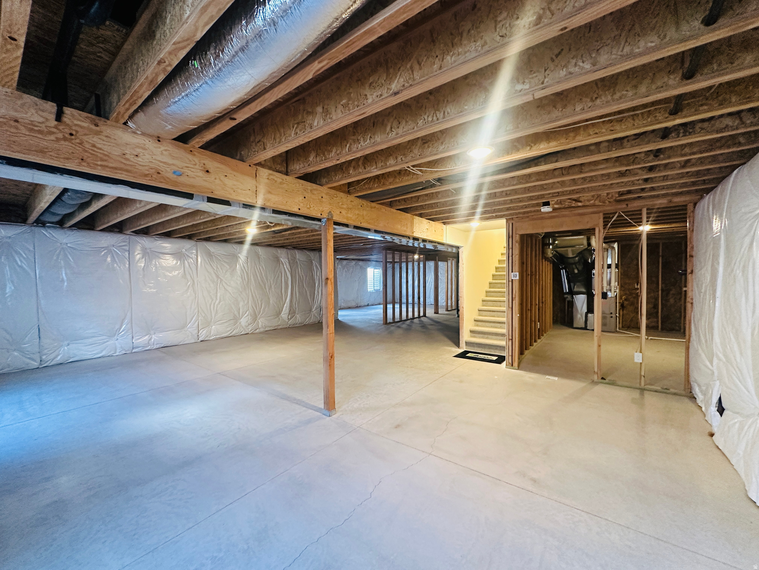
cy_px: 285
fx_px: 307
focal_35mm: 14
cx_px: 380
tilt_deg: +0.1
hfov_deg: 102.1
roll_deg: +0.8
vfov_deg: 85.7
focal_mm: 2.22
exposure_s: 1/60
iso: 400
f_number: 2.2
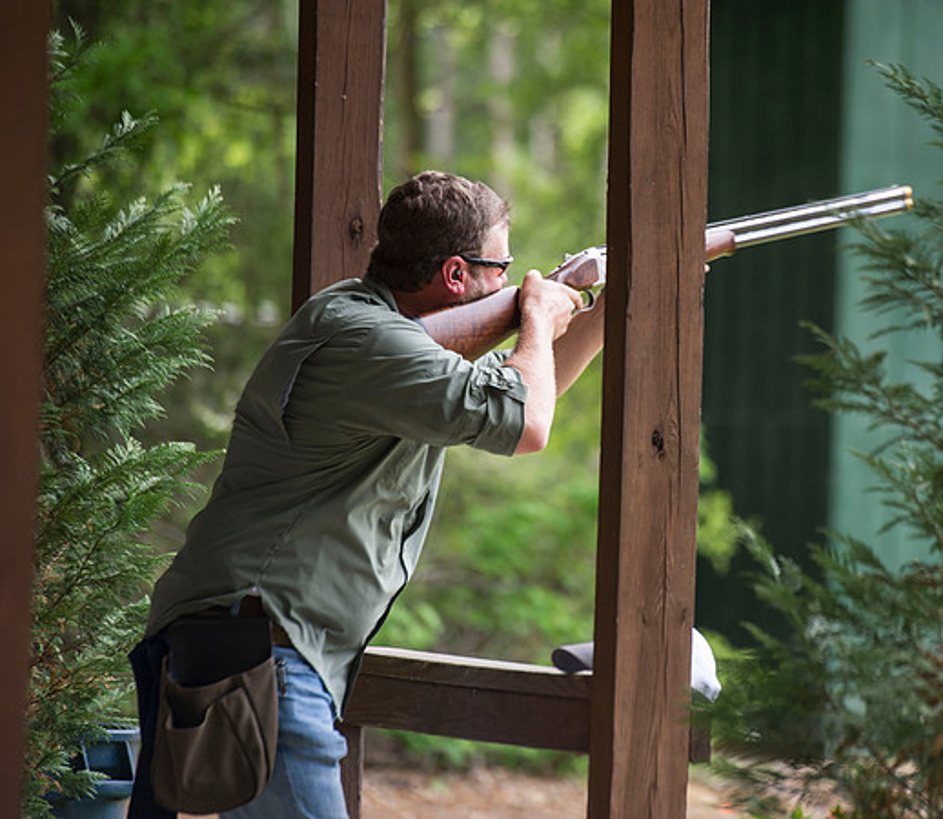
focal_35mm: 243
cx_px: 632
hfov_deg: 7.7
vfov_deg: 6.7
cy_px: 420
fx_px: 7018
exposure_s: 1/80
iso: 200
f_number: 3.5
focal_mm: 200
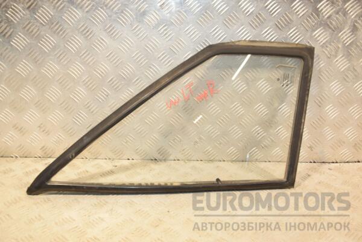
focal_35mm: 39
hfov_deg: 49.6
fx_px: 392
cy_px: 121
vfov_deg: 34.2
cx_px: 181
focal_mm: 26
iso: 800
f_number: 5.6
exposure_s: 1/200
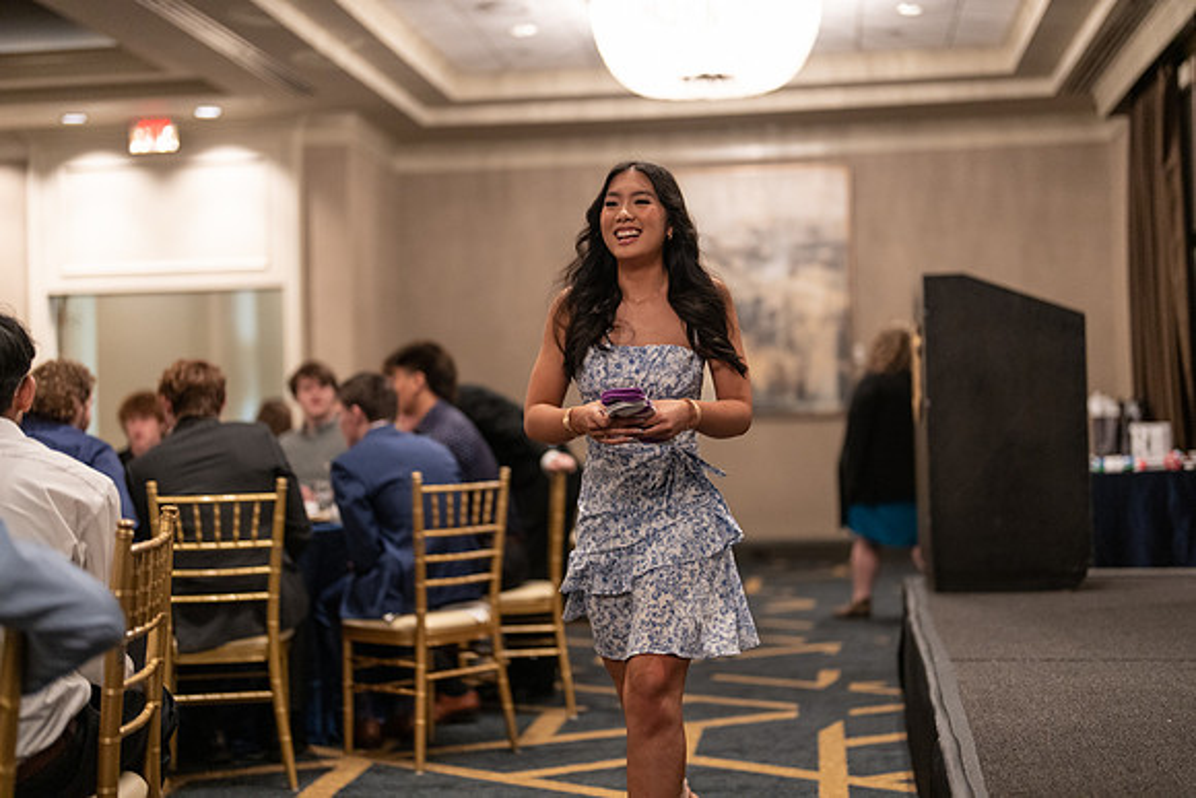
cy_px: 399
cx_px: 598
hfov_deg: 39.6
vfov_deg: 27.0
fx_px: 1661
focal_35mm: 50
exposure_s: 1/320
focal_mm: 50
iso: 2500
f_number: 1.2
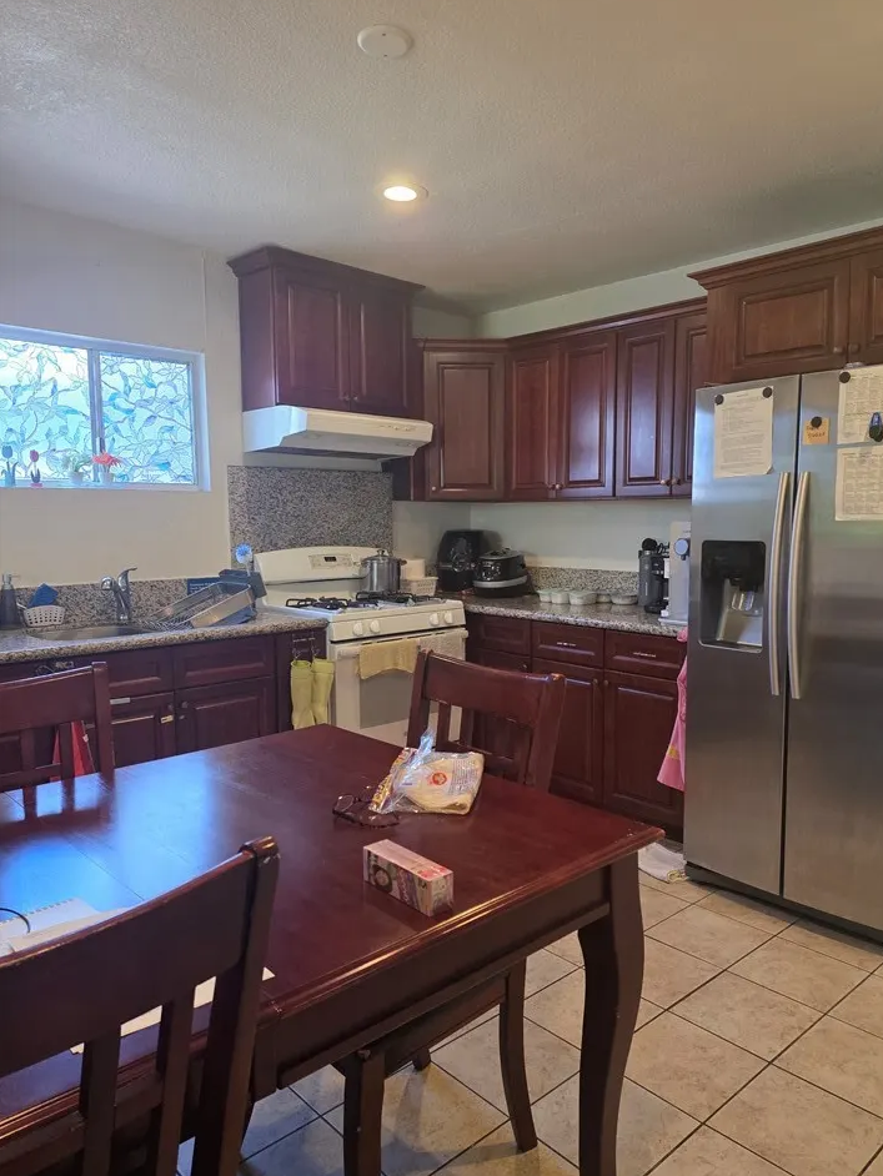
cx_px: 477
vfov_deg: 69.4
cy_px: 600
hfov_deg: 54.8
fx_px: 850
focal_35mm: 25
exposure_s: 1/120
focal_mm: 6.3
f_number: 1.7
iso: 320
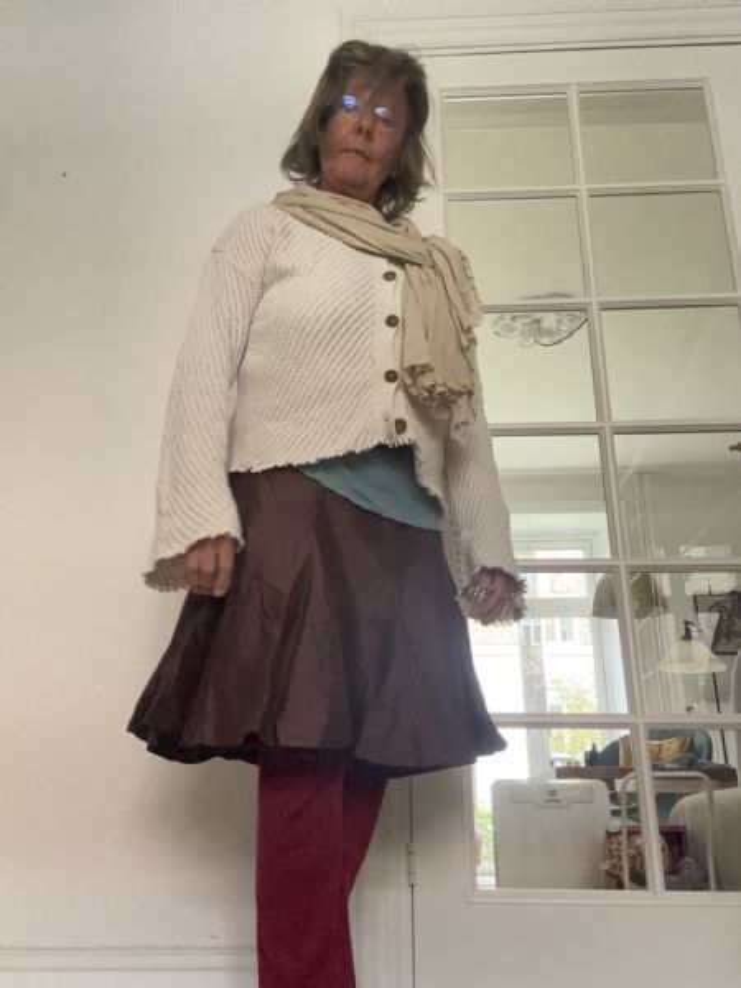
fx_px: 856
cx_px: 370
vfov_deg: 60.0
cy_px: 494
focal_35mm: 30
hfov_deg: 46.8
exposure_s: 1/30
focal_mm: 2.69
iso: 400
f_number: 1.9
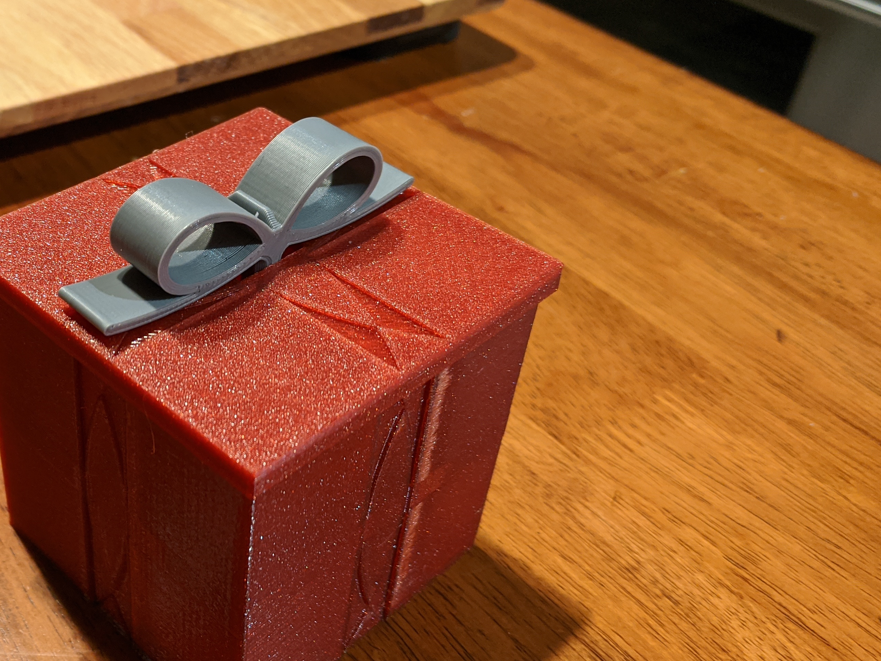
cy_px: 309
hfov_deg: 44.3
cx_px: 220
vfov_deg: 35.1
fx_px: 1043
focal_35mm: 41
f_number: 2
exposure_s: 1/60
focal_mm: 4.67
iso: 383
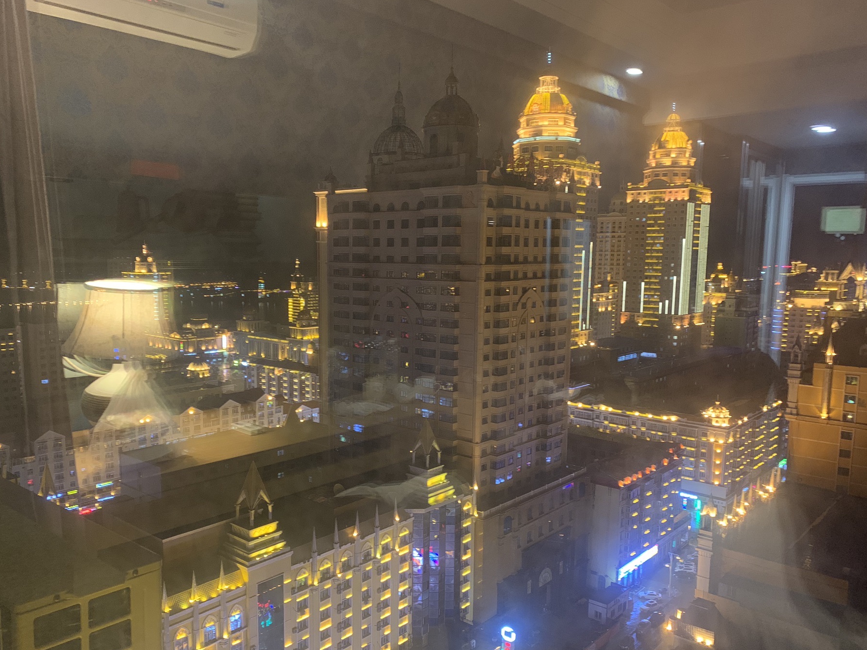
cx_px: 388
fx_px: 726
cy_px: 359
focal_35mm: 29
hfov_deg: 61.5
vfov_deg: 48.2
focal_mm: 4.25
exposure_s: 1/25
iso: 400
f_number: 1.8
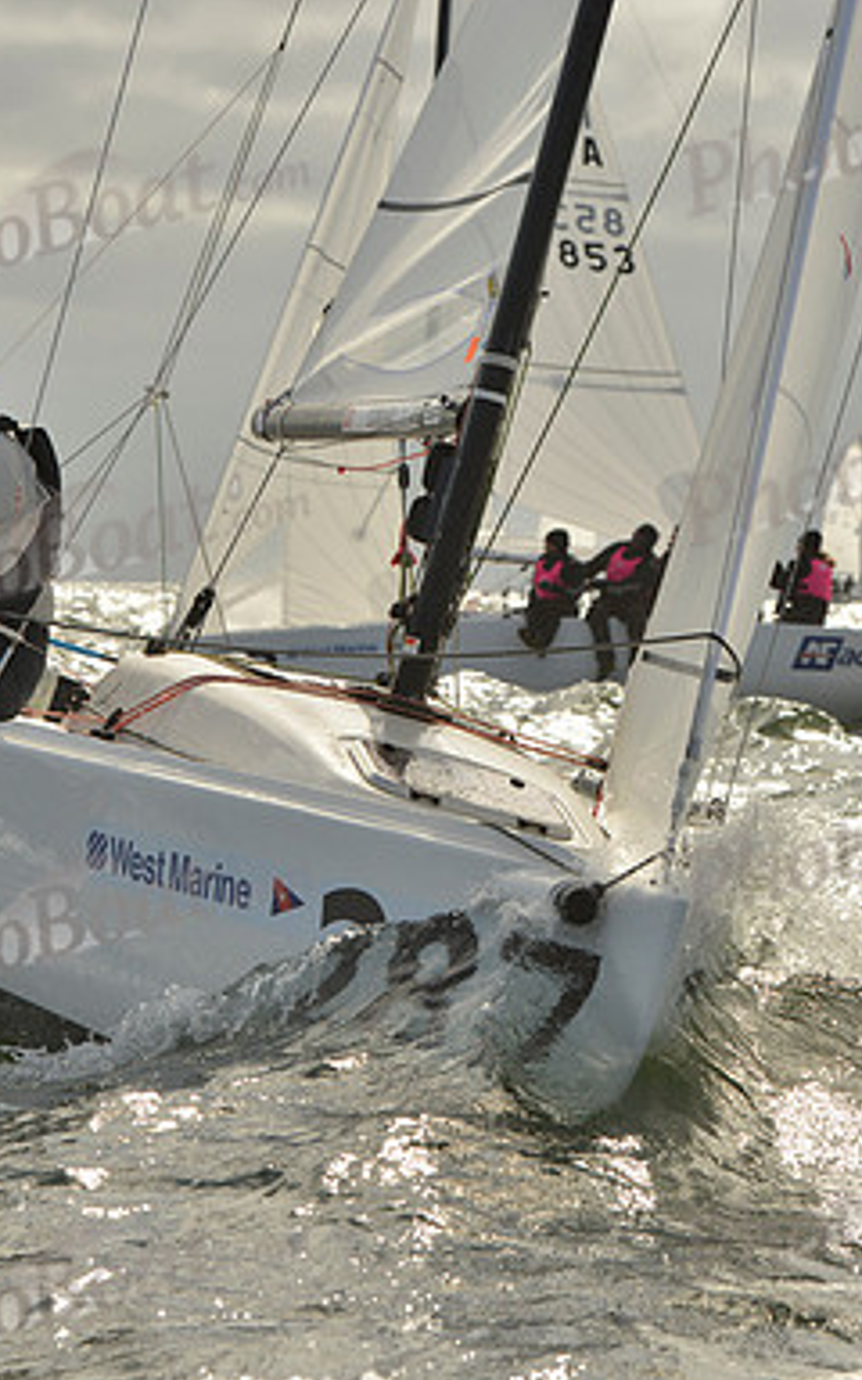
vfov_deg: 13.9
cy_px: 692
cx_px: 499
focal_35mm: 151
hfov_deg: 8.7
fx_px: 5676
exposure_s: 1/3200
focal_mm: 98
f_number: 8
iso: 400
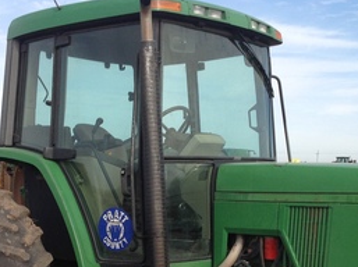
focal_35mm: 74
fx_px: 764
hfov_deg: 26.4
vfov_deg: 19.3
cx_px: 178
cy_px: 263
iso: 50
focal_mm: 4.28
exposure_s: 1/1374
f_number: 2.4
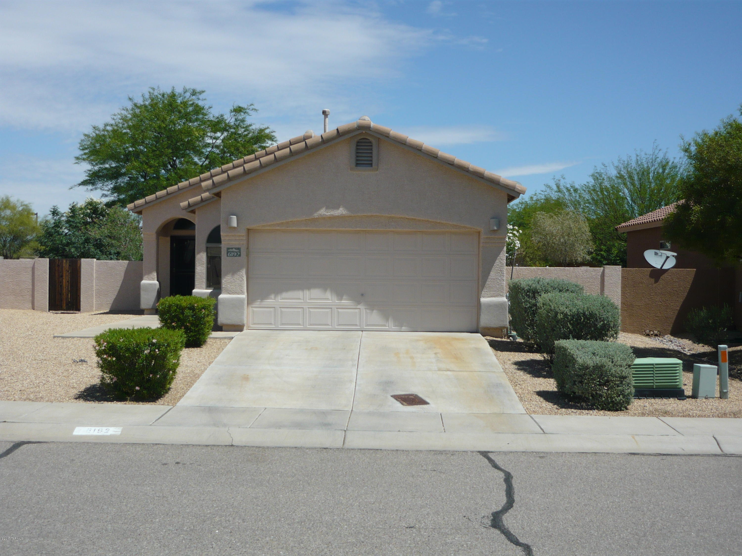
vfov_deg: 32.9
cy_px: 278
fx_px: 943
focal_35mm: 44
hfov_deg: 42.9
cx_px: 371
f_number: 9
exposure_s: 1/250
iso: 100
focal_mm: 7.2
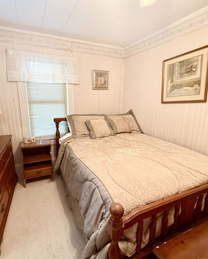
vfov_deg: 83.3
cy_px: 131
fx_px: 146
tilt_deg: -11.3
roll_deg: +0.6
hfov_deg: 70.7
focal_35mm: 19
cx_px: 95
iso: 400
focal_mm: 2.22
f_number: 2.2
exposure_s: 1/60
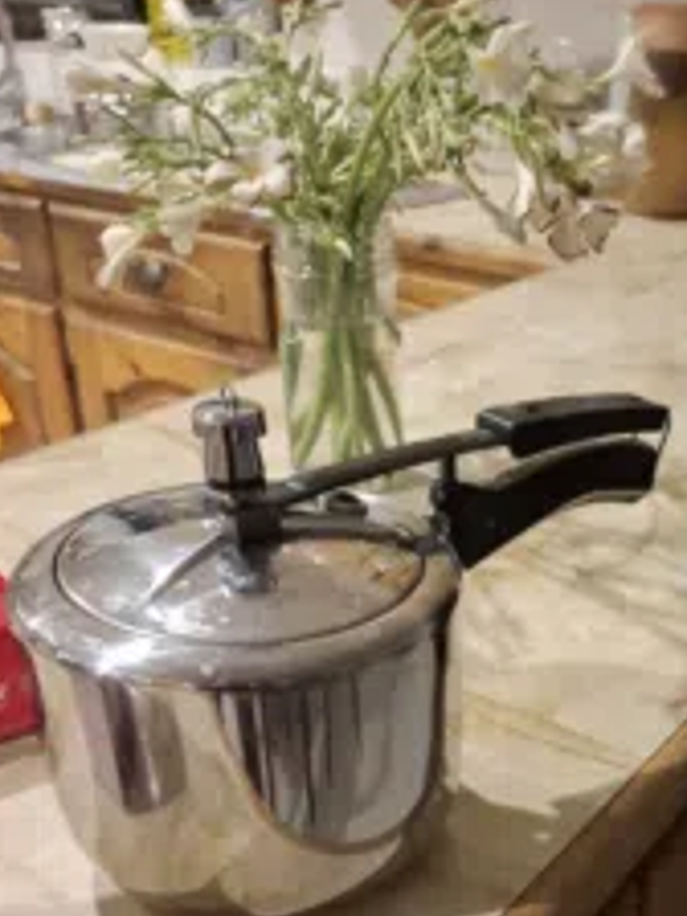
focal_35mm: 41
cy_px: 724
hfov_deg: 34.2
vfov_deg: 43.8
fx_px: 1085
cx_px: 536
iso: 400
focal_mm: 5.54
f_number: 1.8
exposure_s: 1/33
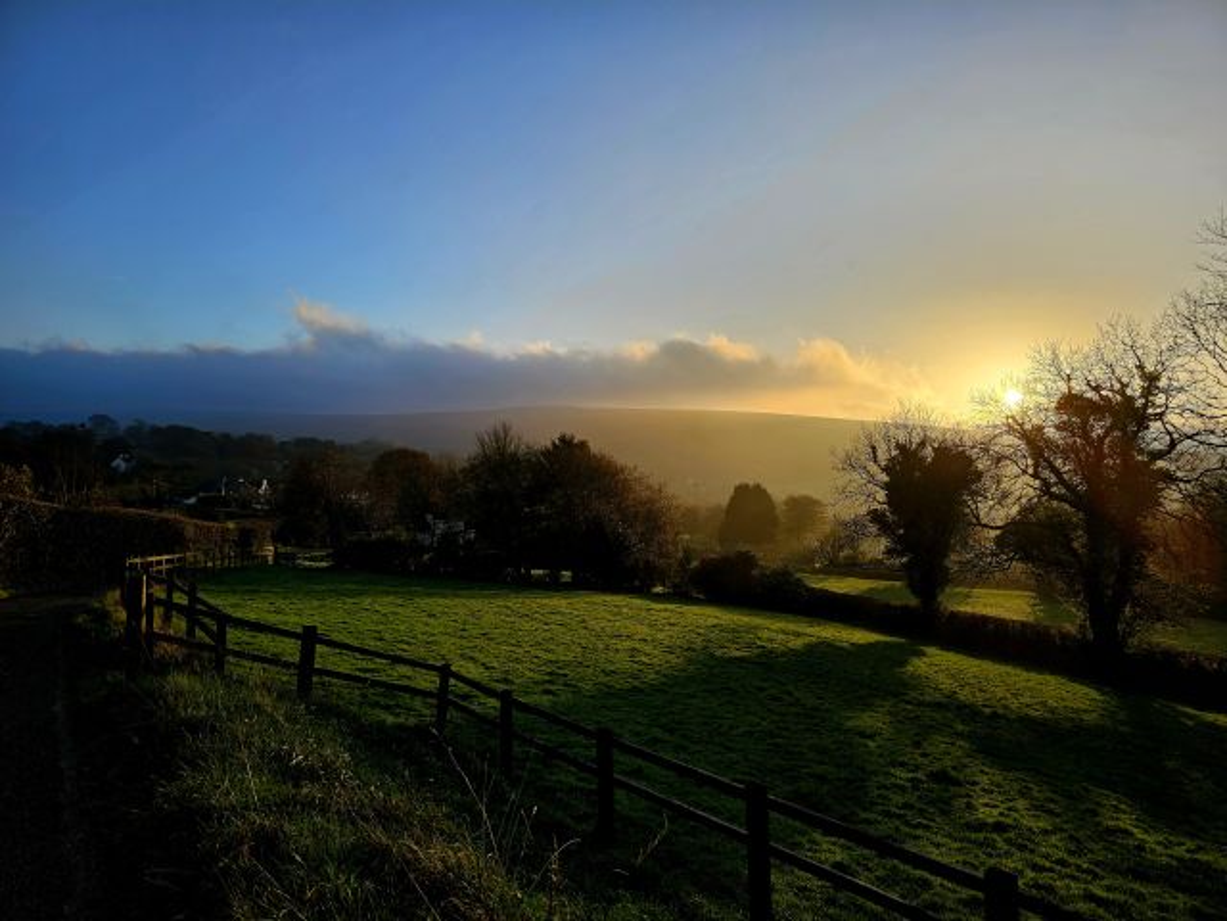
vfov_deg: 58.9
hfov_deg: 73.9
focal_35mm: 23
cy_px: 460
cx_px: 614
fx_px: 815
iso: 10
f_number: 1.7
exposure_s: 1/833
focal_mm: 6.3
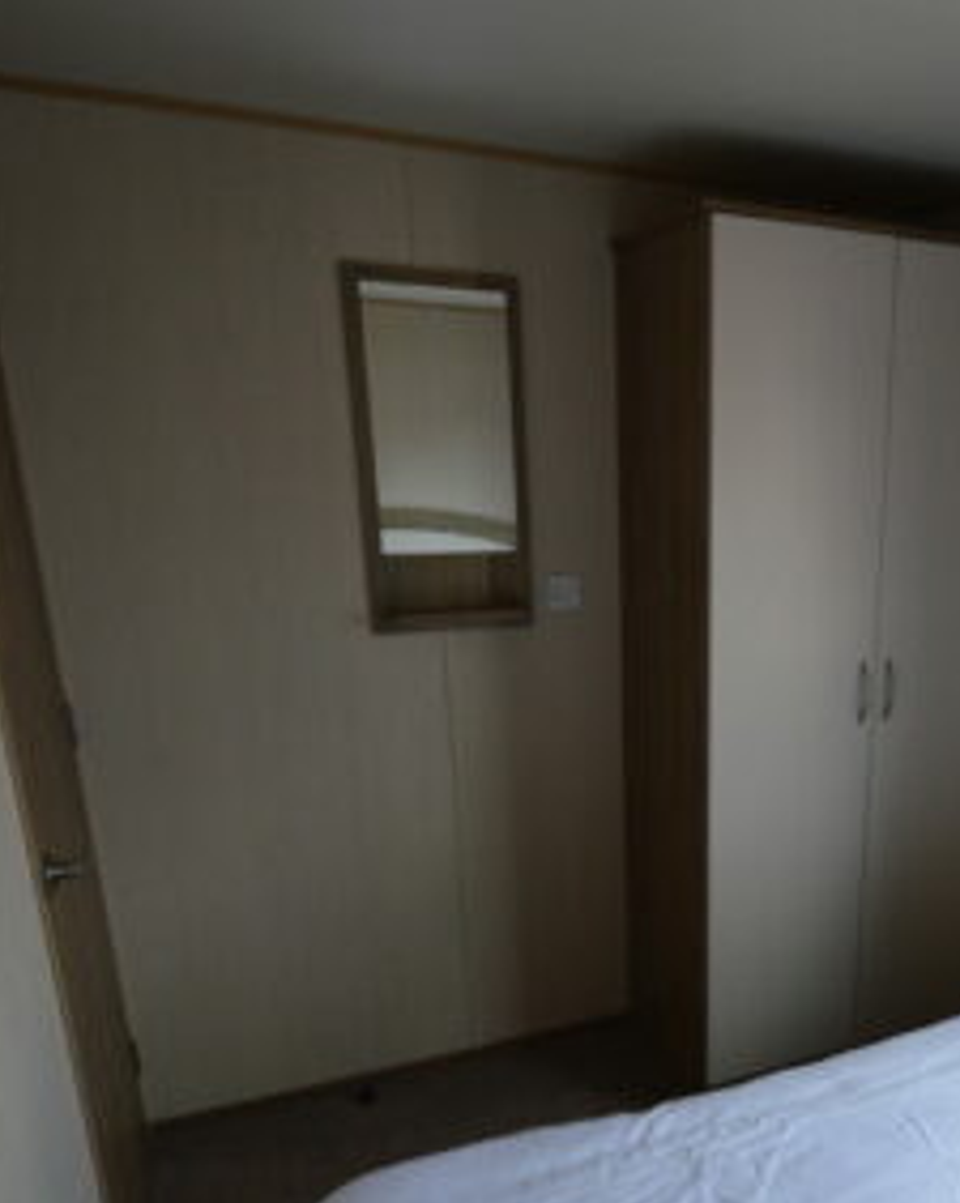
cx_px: 781
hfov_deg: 49.7
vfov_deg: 63.1
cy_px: 759
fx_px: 960
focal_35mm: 27
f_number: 5.6
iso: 280
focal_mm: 10
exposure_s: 1/125
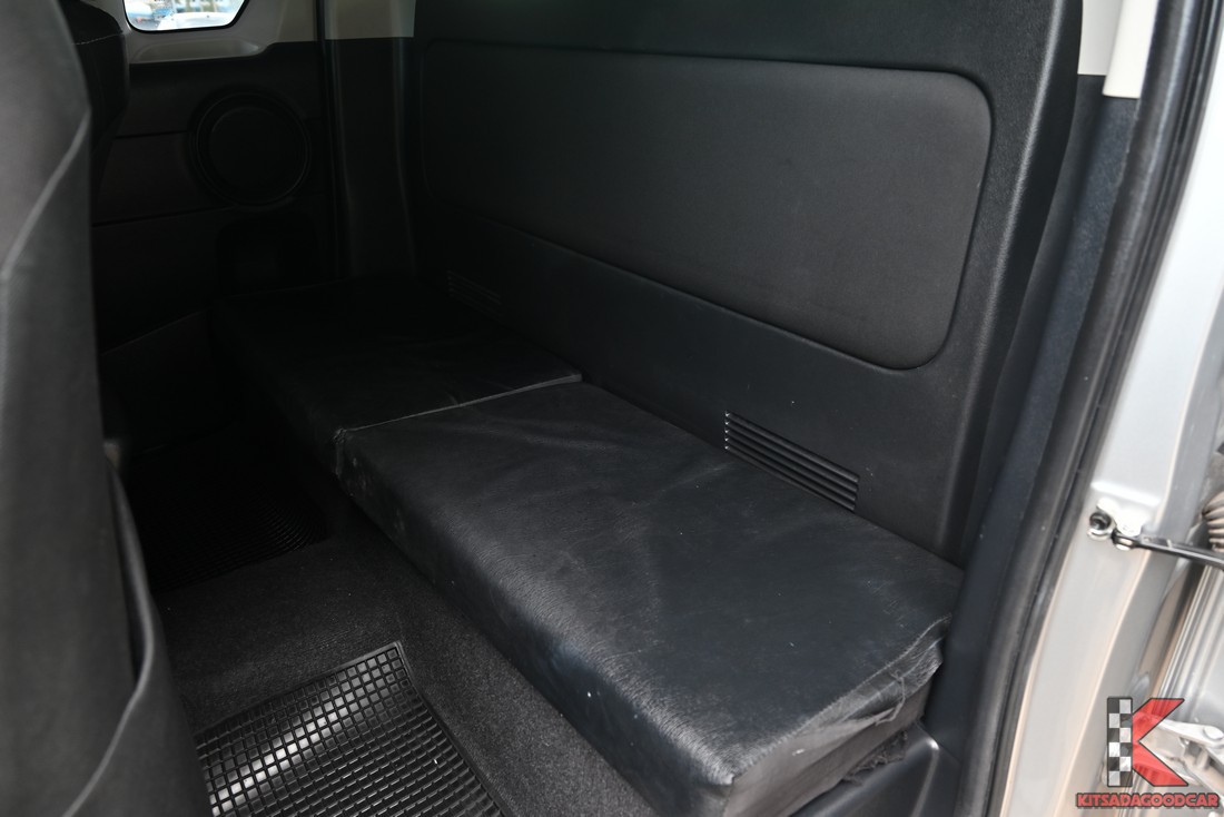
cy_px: 408
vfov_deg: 53.2
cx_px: 612
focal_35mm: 24
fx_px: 816
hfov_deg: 73.7
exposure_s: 1/30
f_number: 5.6
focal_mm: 24
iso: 400
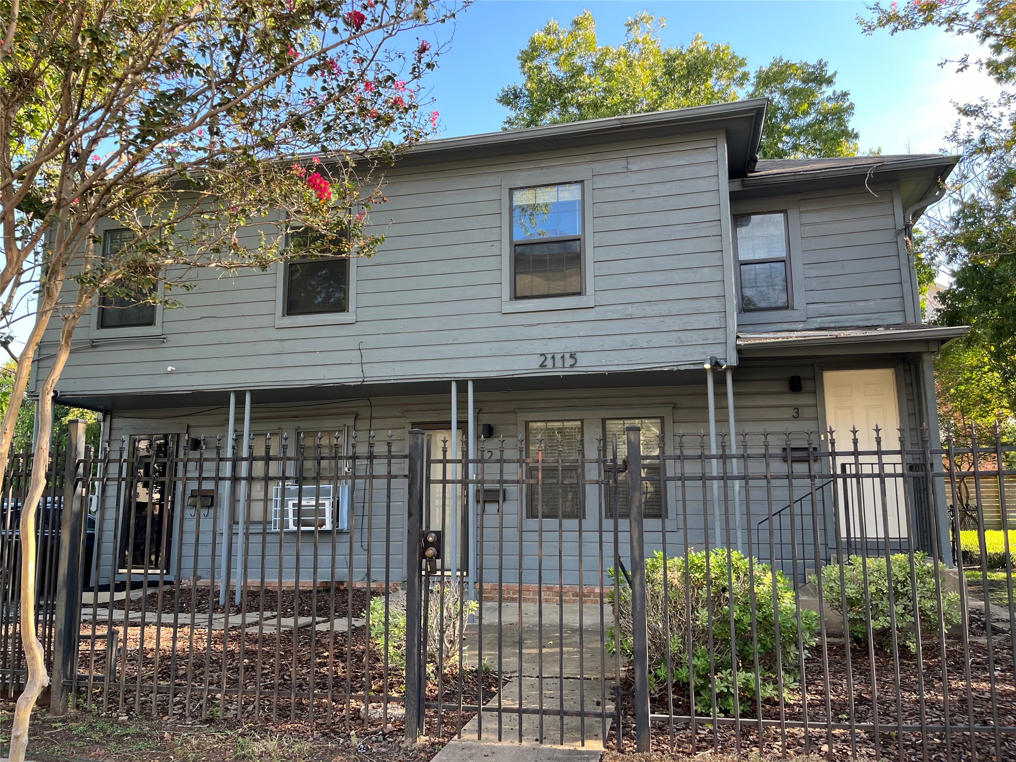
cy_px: 381
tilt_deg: +8.7
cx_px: 508
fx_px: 763
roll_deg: +0.5
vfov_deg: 53.1
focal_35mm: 26
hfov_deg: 67.3
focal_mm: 5.1
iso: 40
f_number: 1.6
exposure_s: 1/188
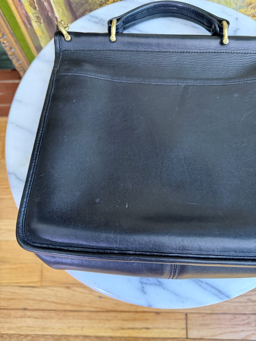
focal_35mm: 24
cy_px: 170
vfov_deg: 71.6
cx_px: 128
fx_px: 237
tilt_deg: -76.7
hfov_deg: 56.8
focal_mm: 6.76
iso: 500
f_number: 1.78
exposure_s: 1/60
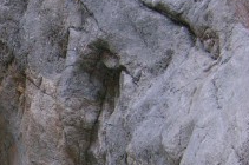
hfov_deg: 8.6
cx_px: -86
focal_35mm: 235
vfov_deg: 5.7
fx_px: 1623
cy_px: 322
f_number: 3.2
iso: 200
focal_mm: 15.7
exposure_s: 1/120
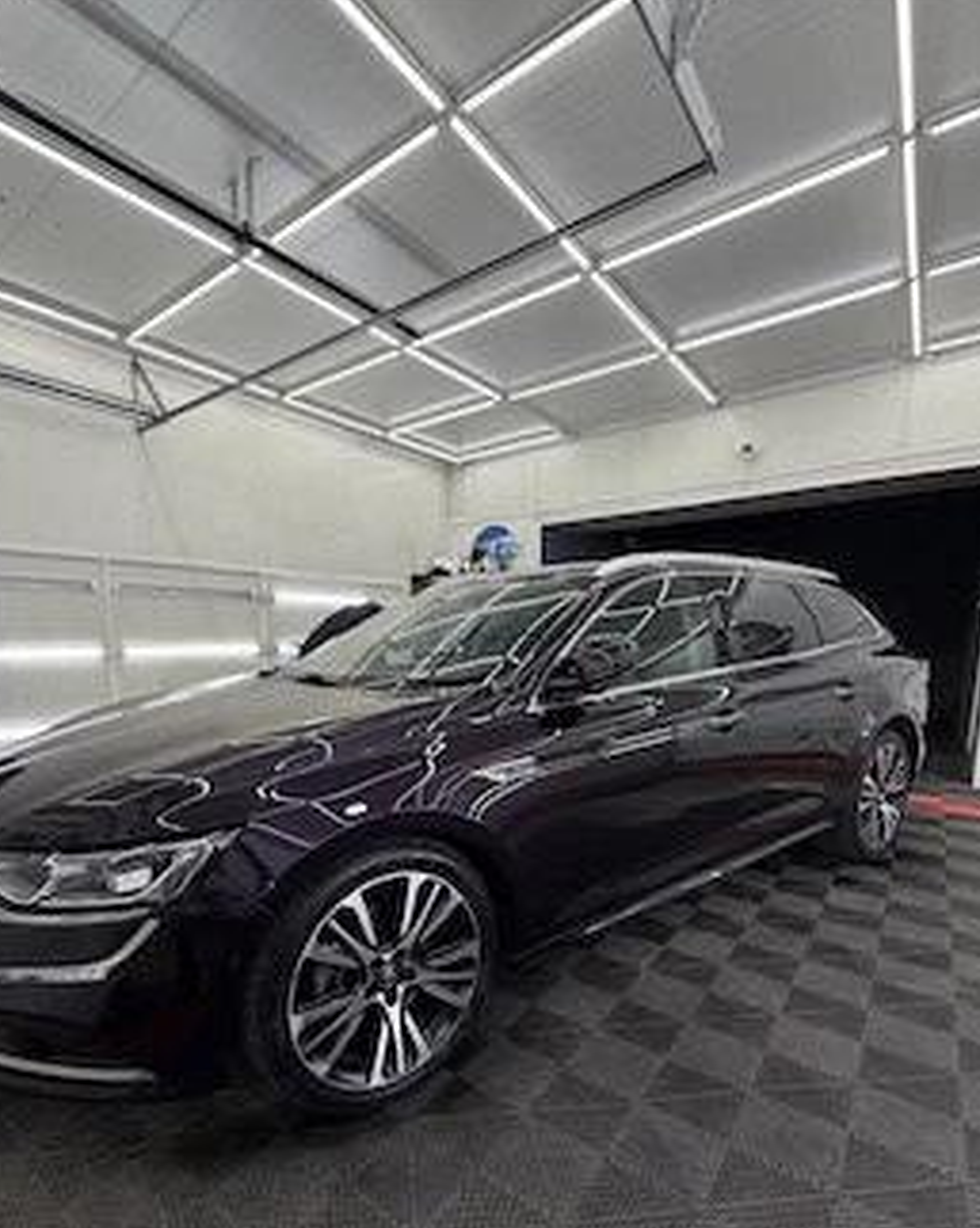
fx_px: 617
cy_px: 736
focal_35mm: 17
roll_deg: +0.7
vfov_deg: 88.6
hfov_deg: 76.4
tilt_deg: -9.6
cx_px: 419
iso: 100
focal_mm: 2.22
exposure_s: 1/100
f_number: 2.2
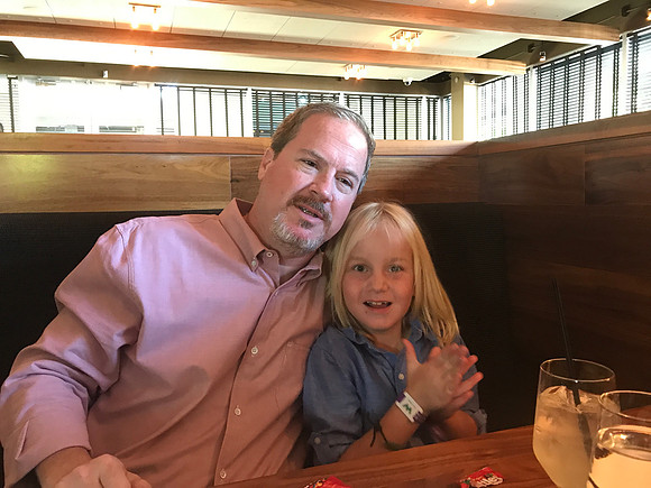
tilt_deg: -4.1
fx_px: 527
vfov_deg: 49.7
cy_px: 244
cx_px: 326
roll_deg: +1.8
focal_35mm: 28
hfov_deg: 63.4
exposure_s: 1/13
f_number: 1.8
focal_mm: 3.99
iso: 100
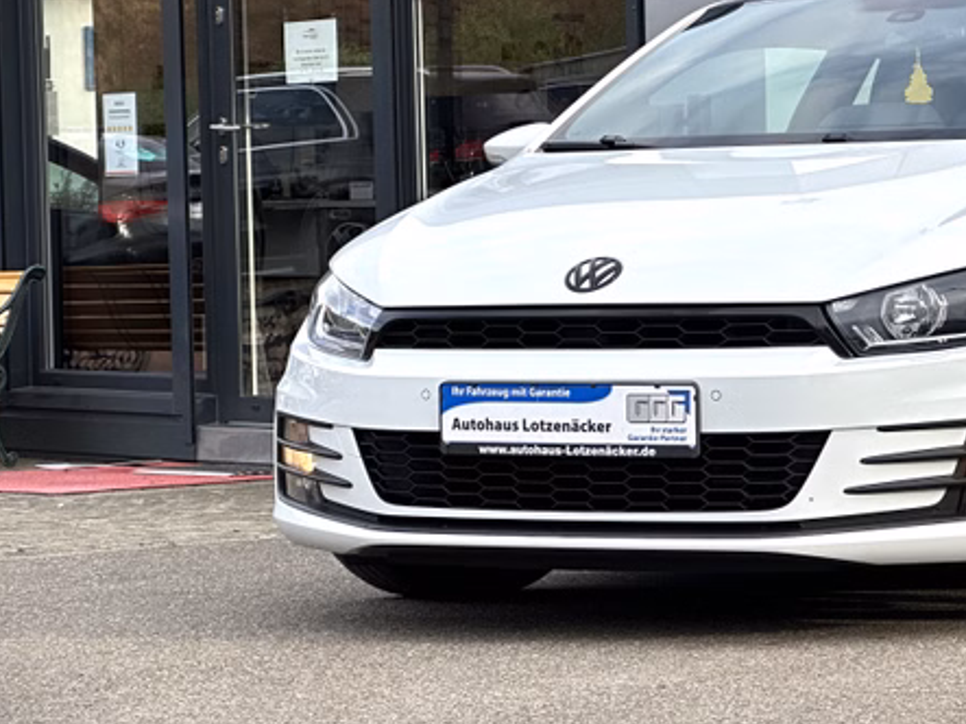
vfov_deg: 10.7
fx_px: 3878
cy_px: 240
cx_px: 848
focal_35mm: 139
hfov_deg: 14.1
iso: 32
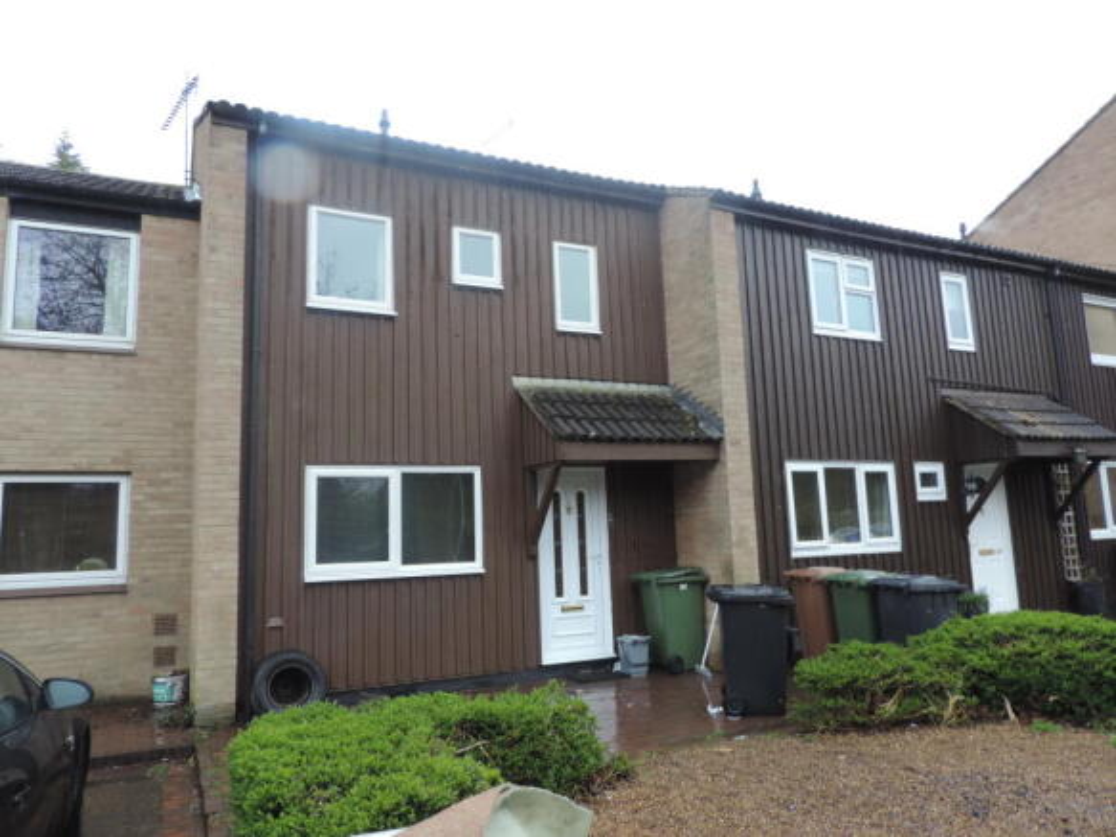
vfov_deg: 56.8
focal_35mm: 24
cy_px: 418
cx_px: 558
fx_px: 774
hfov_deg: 71.6
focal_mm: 4.3
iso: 160
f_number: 3
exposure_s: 1/30
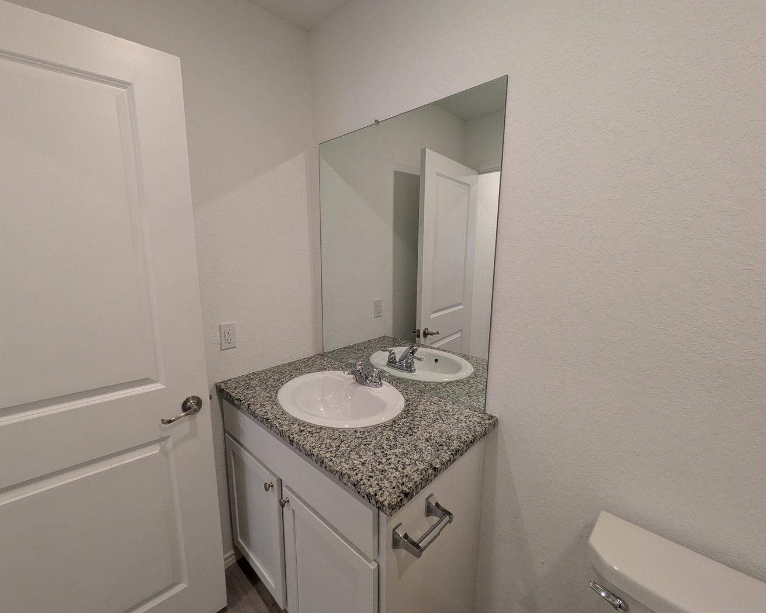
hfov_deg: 96.6
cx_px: 354
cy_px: 309
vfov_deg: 84.0
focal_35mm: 15
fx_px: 340
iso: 107
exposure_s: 1/60
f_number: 2.2
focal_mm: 1.83
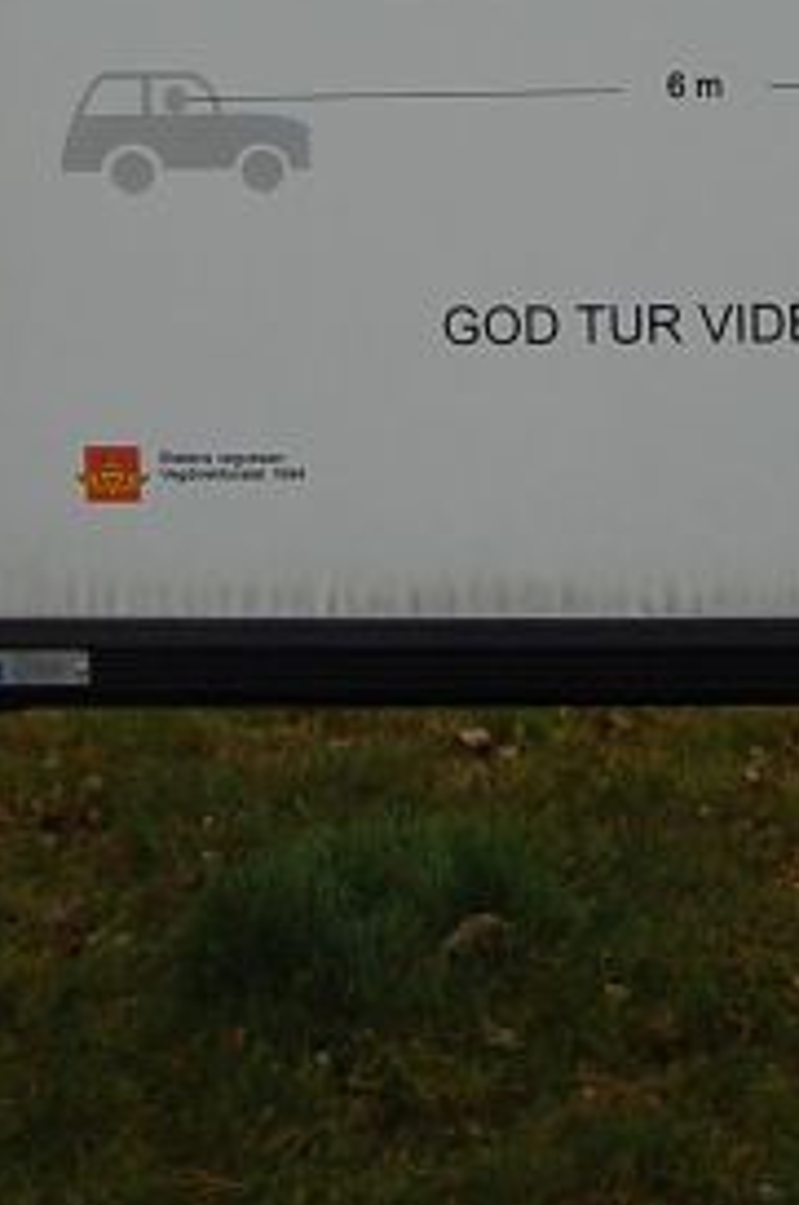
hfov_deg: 14.8
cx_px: 711
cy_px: -349
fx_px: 3041
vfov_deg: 20.5
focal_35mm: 91
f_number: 10
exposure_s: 1/200
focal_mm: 22
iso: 400
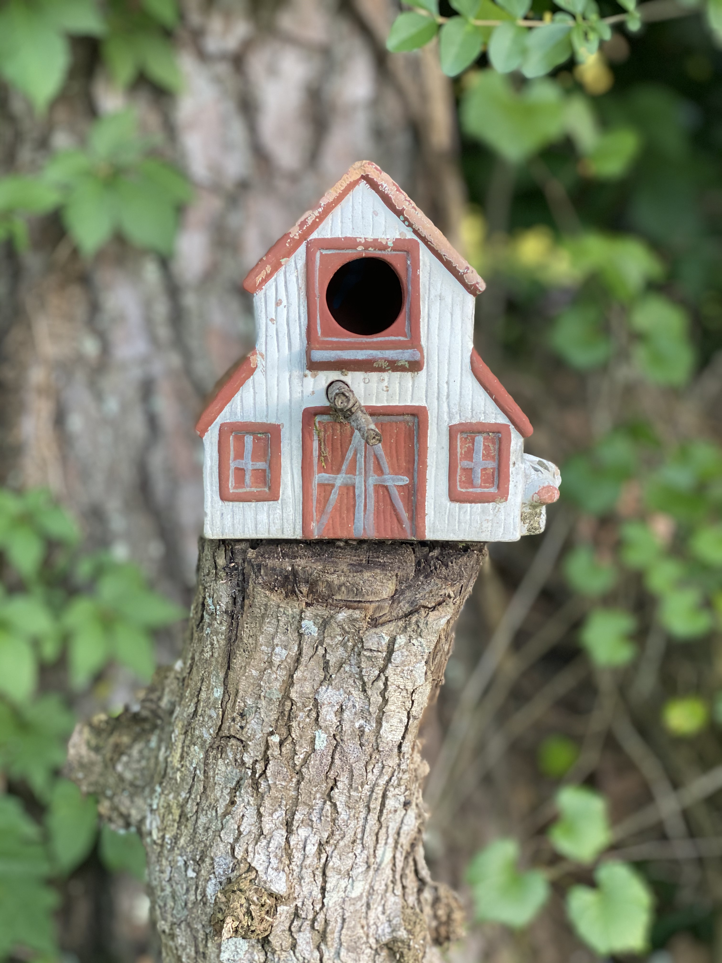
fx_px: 1446
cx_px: 361
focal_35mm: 52
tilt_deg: -11.3
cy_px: 482
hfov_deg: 28.0
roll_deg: -0.6
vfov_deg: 36.8
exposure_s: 1/122
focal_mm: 6
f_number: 2
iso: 80
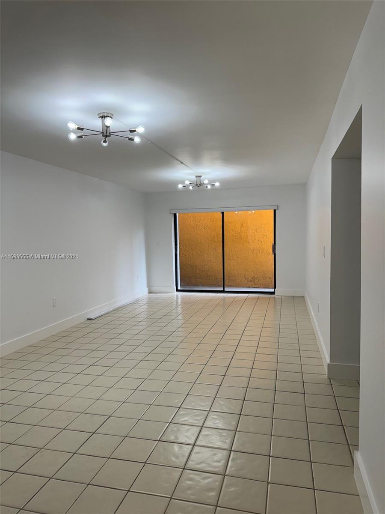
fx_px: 356
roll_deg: +0.6
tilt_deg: -4.0
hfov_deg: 56.8
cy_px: 257
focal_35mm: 24
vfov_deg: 71.6
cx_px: 192
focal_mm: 6.86
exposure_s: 1/120
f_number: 1.78
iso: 80
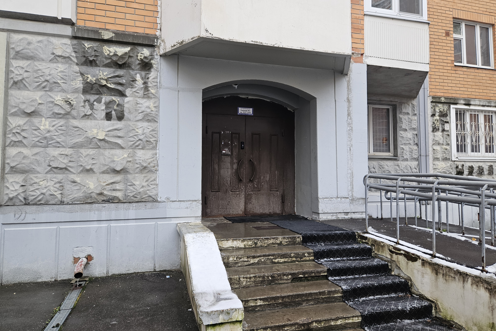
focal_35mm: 24
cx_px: 248
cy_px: 158
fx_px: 331
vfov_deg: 53.1
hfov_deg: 73.7
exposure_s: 1/359
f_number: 1.8
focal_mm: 5.4
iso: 160
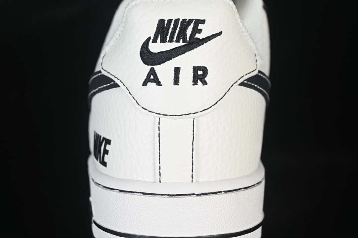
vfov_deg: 18.2
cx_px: 179
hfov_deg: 27.0
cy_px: 119
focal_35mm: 75
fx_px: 746
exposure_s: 1/60
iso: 160
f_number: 7.1
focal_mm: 50
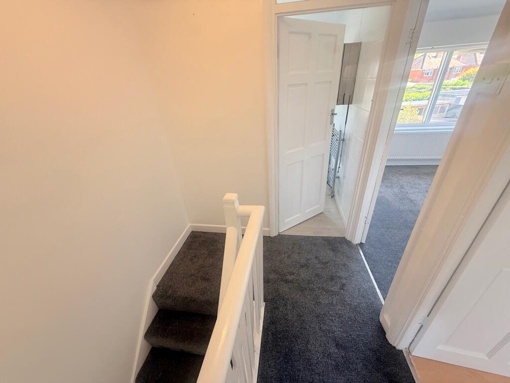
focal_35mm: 14
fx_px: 206
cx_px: 255
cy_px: 192
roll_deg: +2.0
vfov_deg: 85.7
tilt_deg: -30.7
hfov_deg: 102.1
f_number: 2.2
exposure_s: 1/99
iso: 200
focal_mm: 2.22
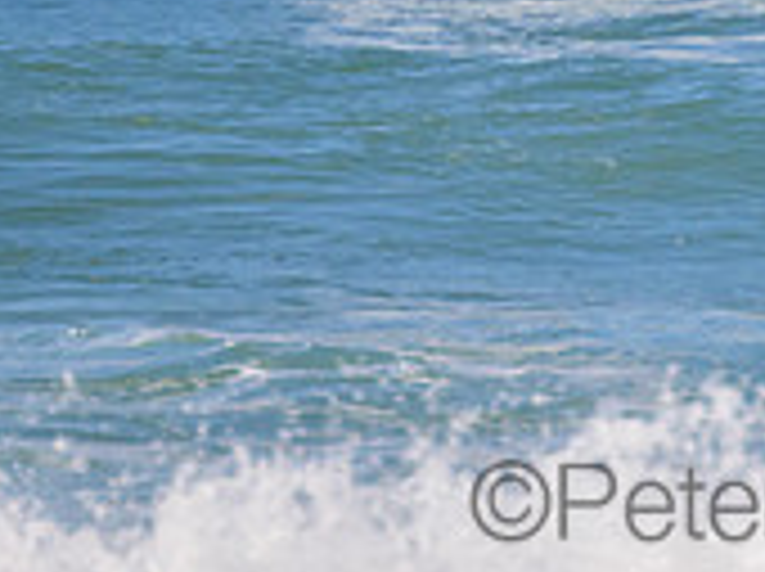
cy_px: -245
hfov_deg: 0.8
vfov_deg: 0.6
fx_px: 58018
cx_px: 819
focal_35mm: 2629
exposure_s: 1/2000
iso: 1400
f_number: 11
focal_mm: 800
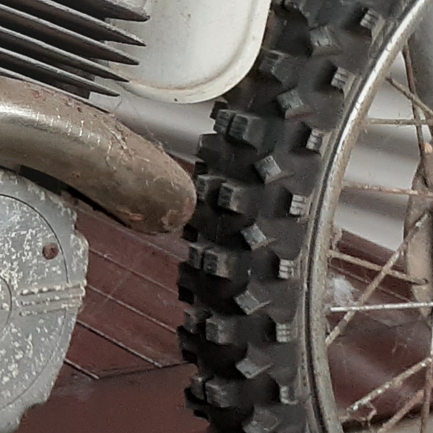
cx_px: -760
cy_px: -121
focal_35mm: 141
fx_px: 1995
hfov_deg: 10.0
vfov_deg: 12.0
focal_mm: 3.6
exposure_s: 1/100
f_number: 1.9
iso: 50
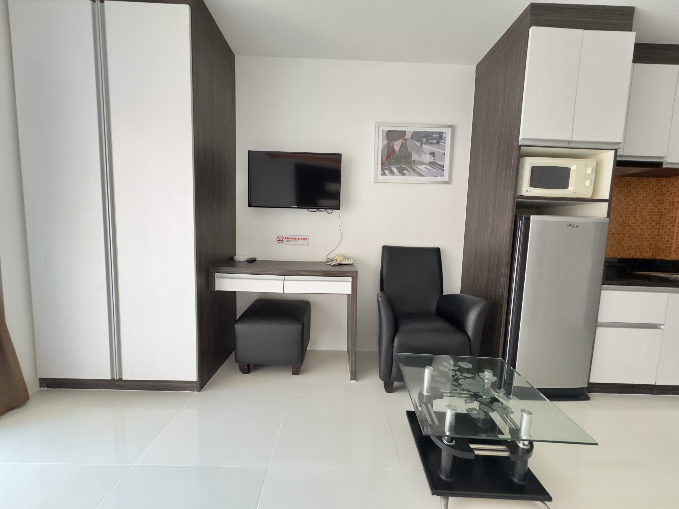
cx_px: 340
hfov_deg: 102.1
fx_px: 275
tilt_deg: -3.3
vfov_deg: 85.7
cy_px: 254
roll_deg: -1.5
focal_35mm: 14
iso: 640
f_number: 2.2
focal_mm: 2.22
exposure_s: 1/60
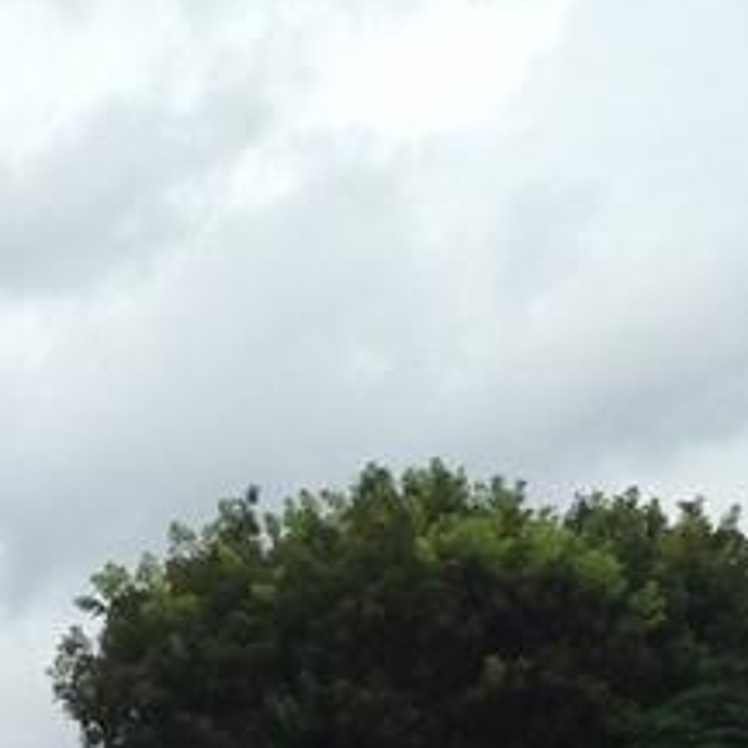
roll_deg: -1.4
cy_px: 1202
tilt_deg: -0.9
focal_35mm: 138
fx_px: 3374
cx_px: -502
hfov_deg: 11.9
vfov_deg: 11.9
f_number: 2.4
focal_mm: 4.12
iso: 50
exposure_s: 1/1506
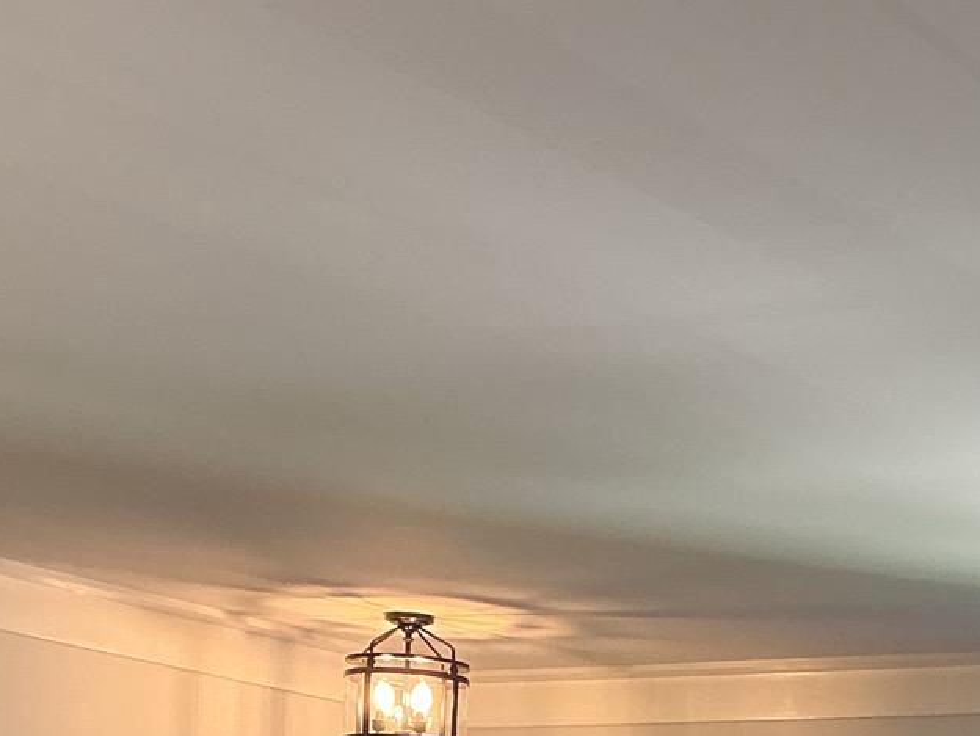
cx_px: 847
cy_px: 1155
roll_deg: -2.0
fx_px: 2690
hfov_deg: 20.3
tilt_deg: -2.7
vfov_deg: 14.4
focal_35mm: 95
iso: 50
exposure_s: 1/60
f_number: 1.8
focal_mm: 3
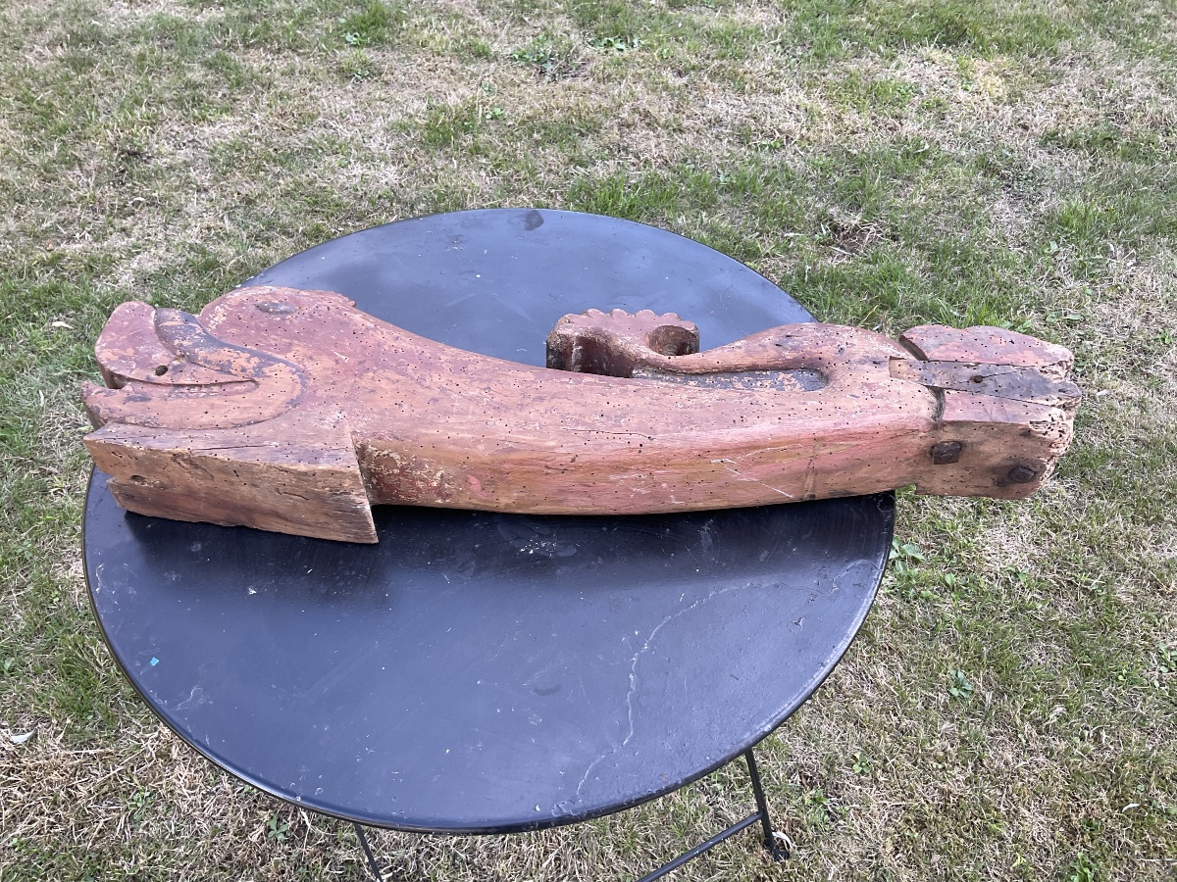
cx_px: 588
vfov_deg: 48.2
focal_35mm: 29
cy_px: 441
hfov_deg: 61.7
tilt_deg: -47.7
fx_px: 986
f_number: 1.8
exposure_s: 1/120
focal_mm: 3
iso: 20
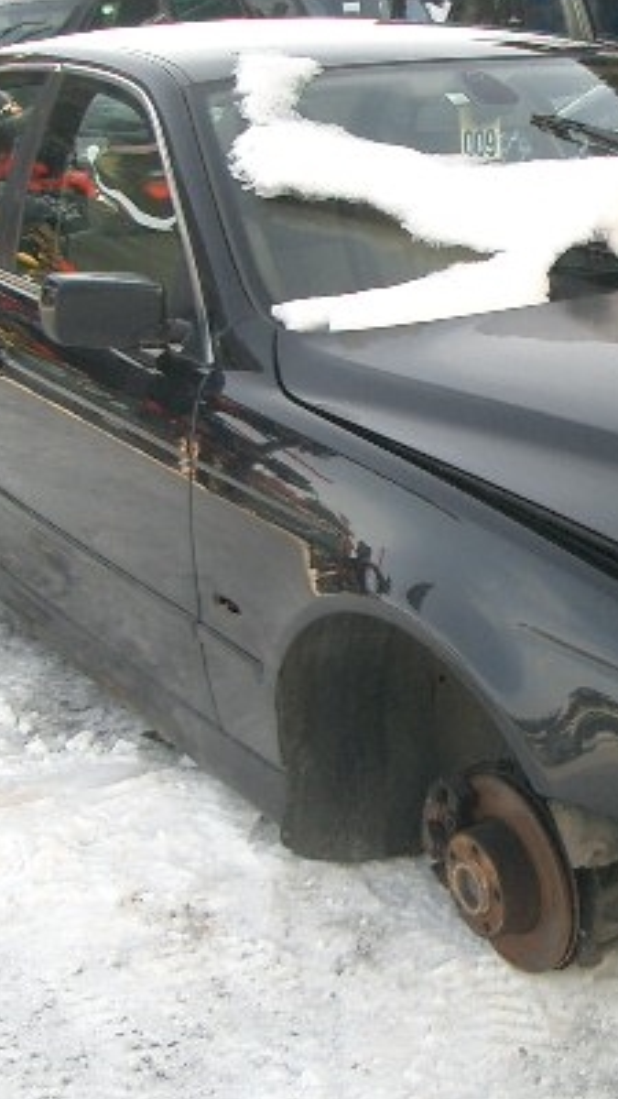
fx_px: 1777
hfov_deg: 19.4
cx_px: 549
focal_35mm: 61
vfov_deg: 34.3
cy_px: 511
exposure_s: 1/250
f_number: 2.6
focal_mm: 5.8
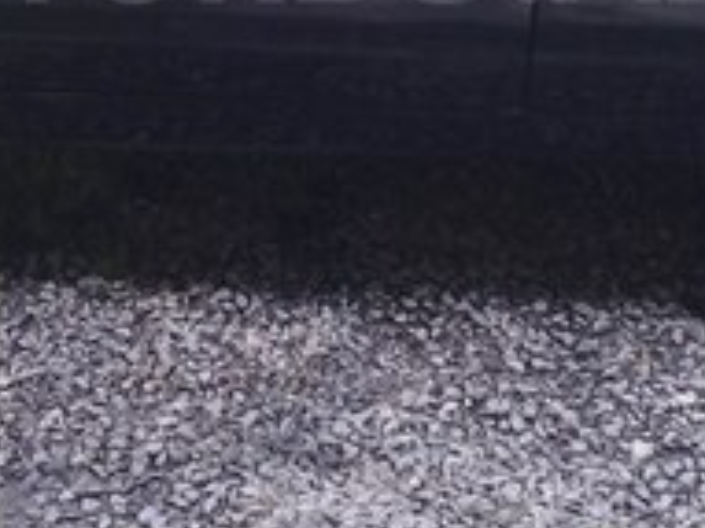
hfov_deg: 18.4
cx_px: 373
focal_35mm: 107
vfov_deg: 13.5
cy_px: -54
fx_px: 2178
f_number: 2.2
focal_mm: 3.3
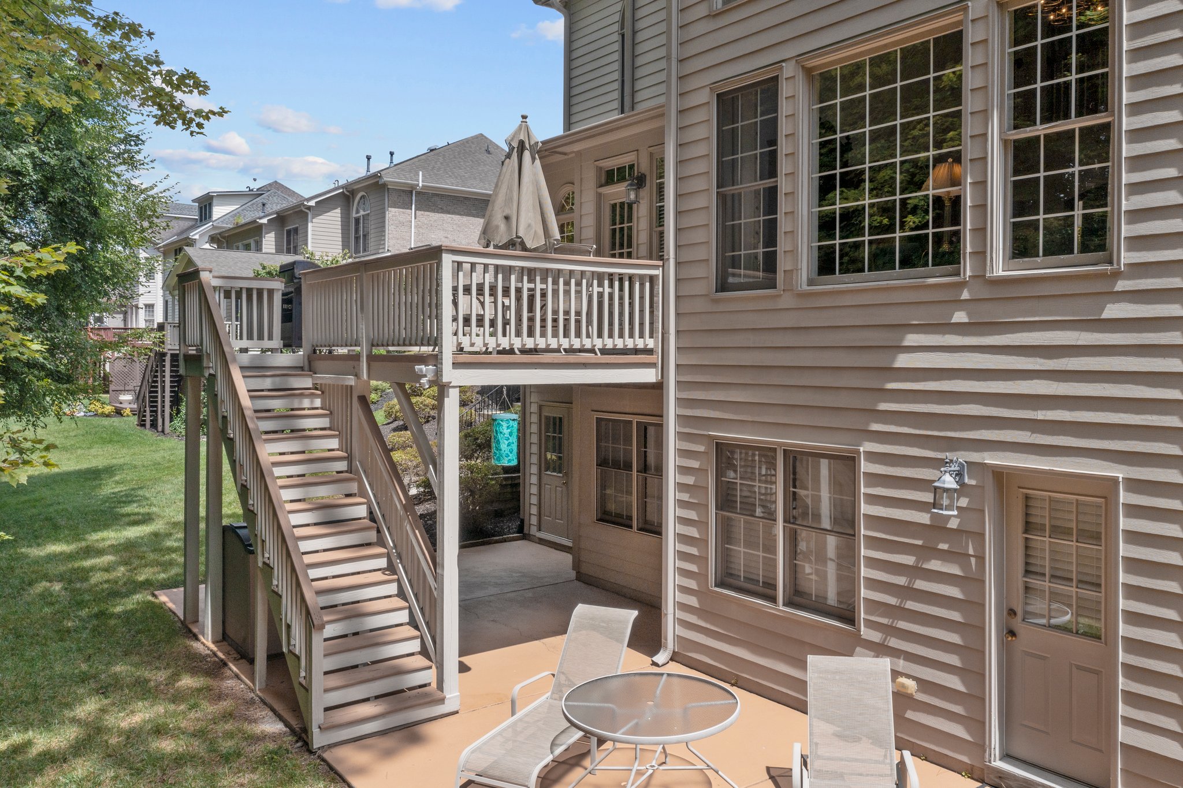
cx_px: 592
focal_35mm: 28
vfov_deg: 46.4
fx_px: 920
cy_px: 394
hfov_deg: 65.5
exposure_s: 1/500
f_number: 5.6
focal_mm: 10.26
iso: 100
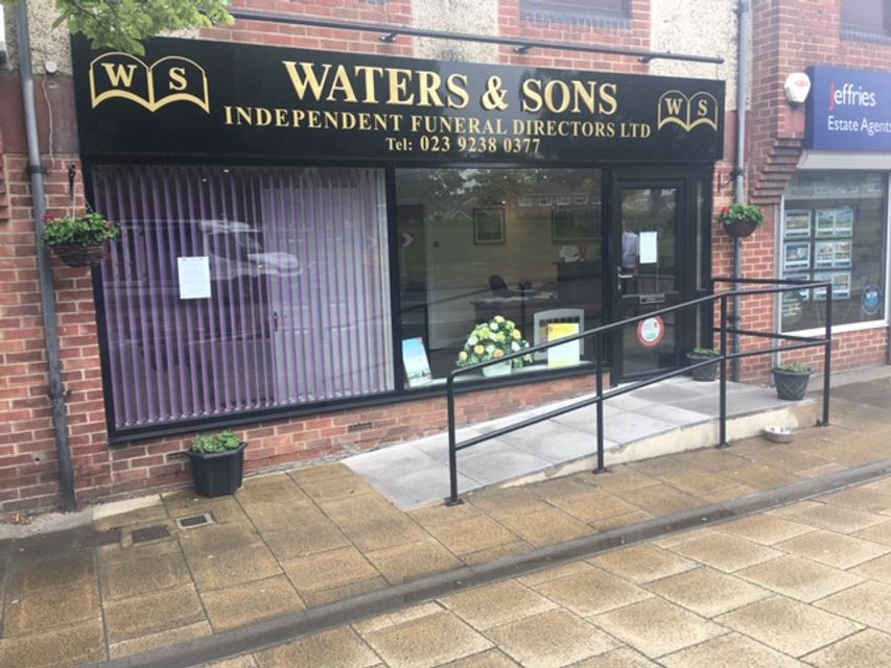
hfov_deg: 61.7
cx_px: 446
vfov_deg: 48.2
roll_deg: +2.1
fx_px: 747
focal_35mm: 29
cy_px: 334
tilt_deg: -5.9
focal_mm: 4.15
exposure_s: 1/100
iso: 25
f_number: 2.2
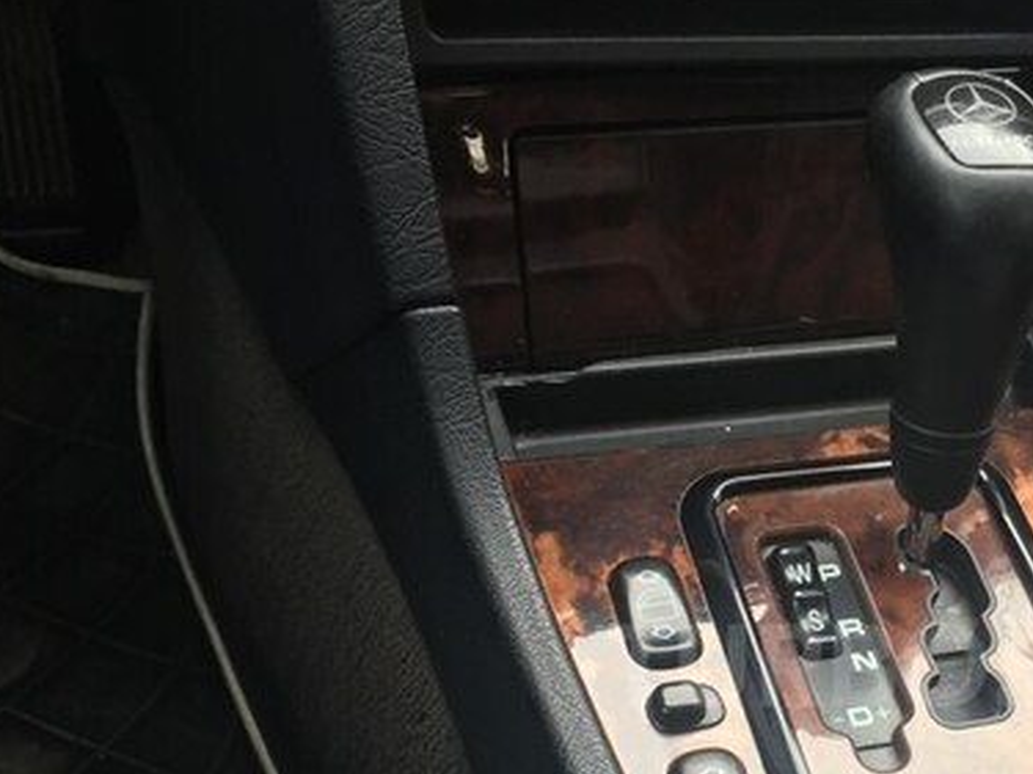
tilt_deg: -48.2
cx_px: 890
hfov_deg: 35.7
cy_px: 665
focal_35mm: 51
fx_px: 1521
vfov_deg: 27.7
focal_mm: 4.15
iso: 40
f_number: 2.2
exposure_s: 1/100
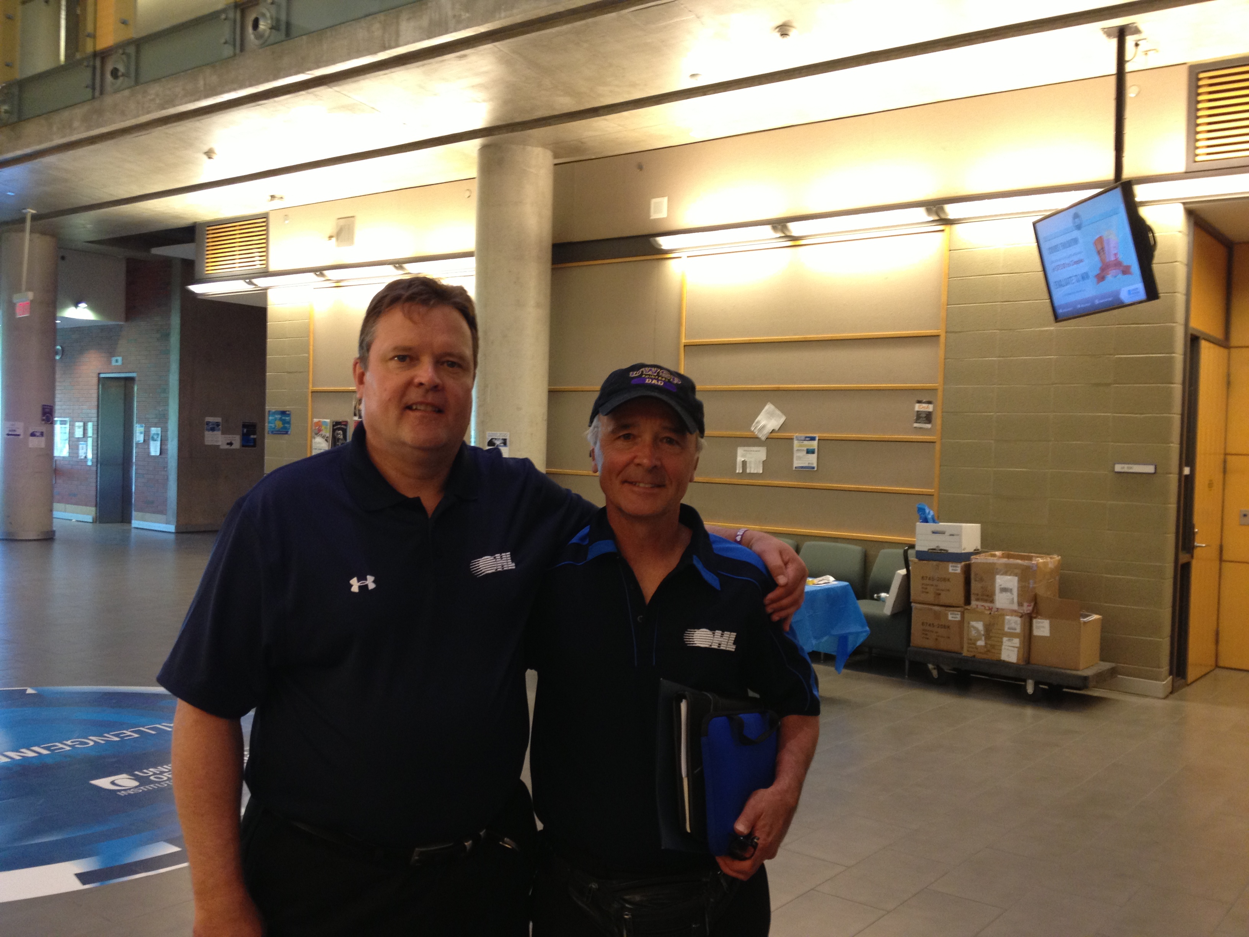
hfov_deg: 52.6
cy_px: 468
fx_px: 1263
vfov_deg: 40.7
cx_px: 624
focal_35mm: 35
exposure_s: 1/20
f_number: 2.4
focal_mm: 4.28
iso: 125
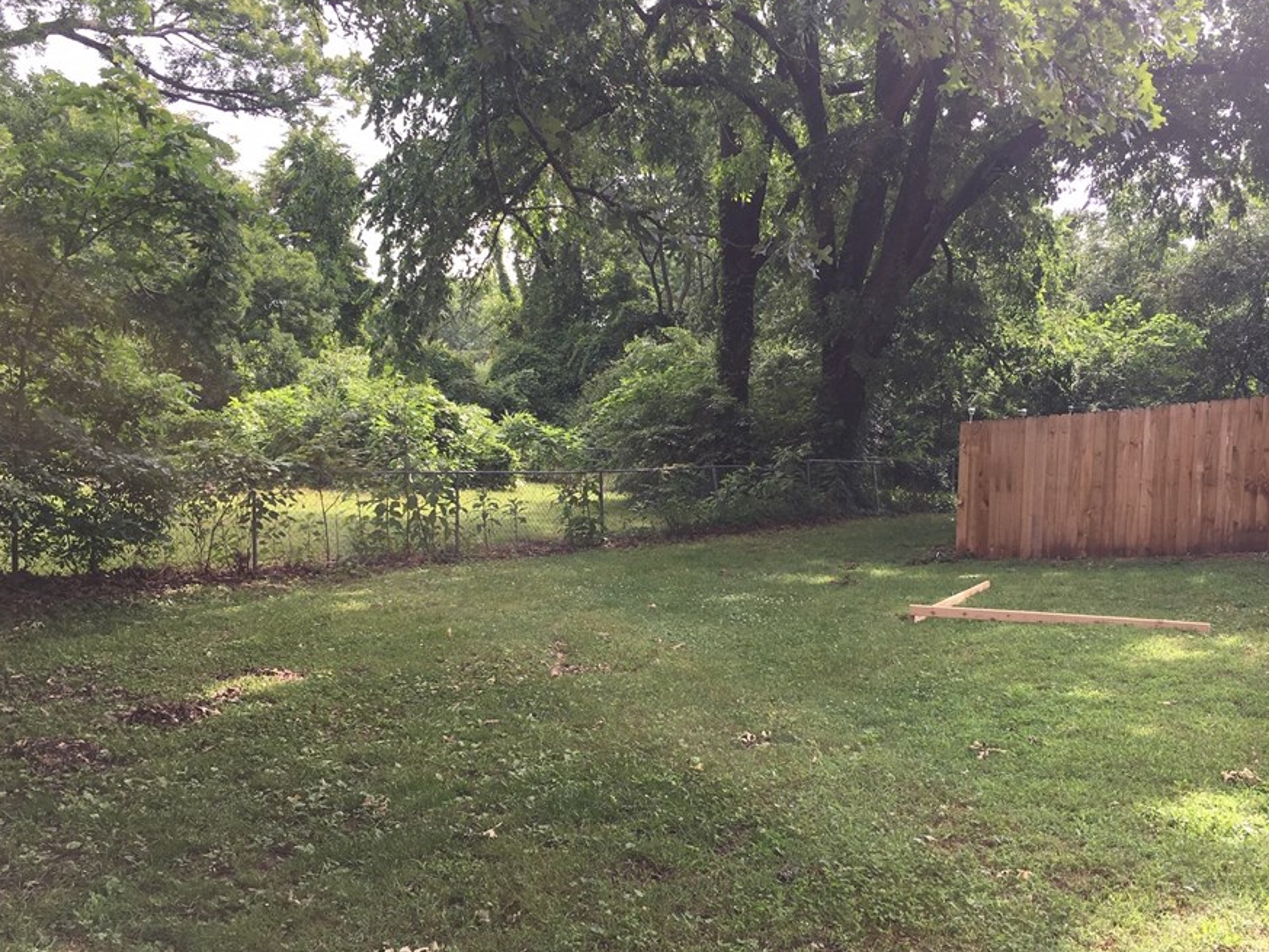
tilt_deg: -5.0
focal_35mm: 34
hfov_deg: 53.9
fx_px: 1247
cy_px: 538
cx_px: 686
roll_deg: -1.1
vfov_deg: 41.7
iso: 25
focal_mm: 4.15
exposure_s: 1/371
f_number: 2.2
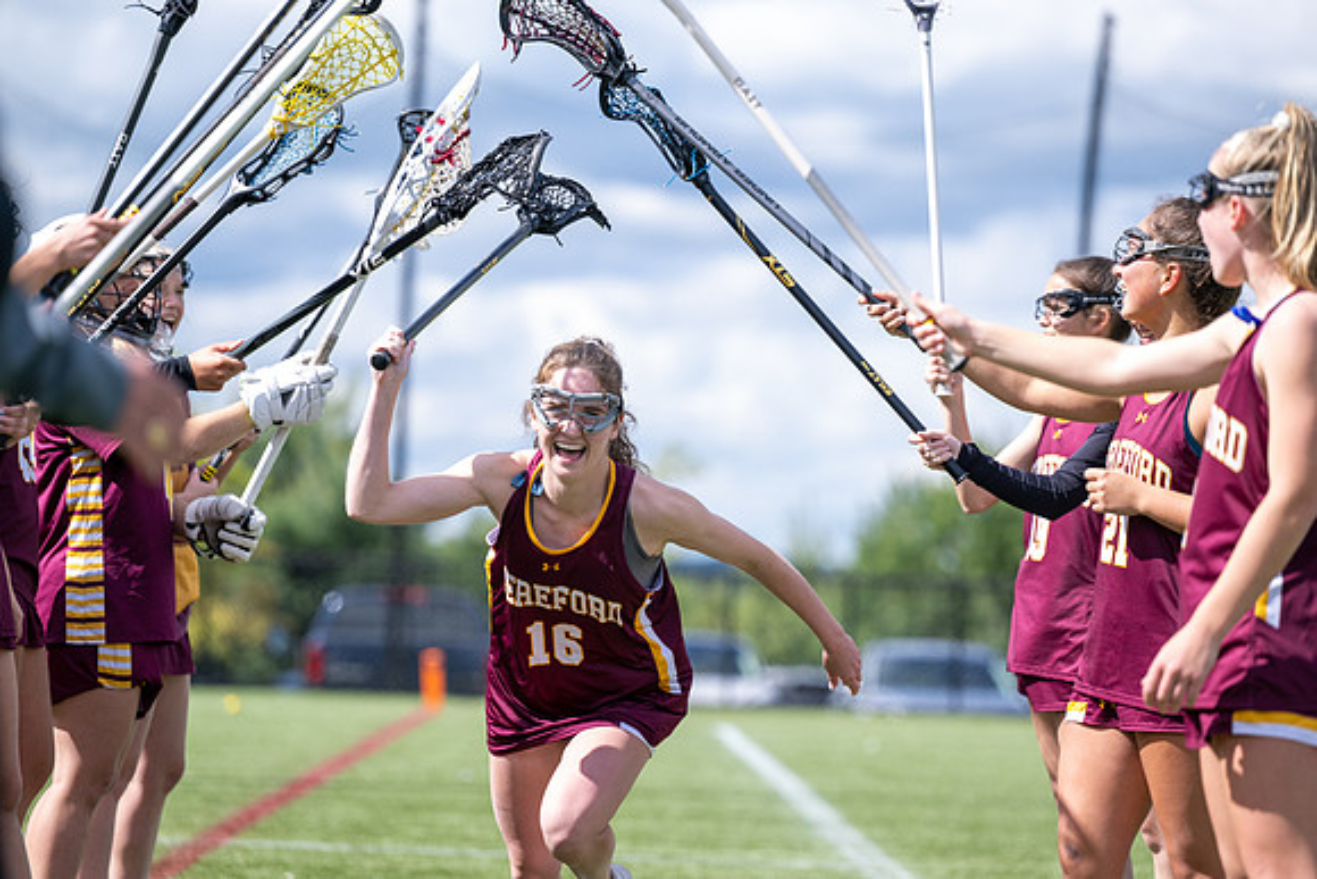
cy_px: 440
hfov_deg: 11.4
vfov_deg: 7.6
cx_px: 658
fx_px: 6586
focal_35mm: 180
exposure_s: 1/2000
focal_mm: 180
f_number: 3.5
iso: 360
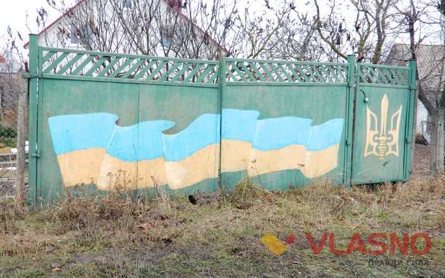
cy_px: 136
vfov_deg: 33.6
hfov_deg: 51.5
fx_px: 461
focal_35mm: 38
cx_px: 222
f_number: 3.3
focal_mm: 6.2
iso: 125
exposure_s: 1/40
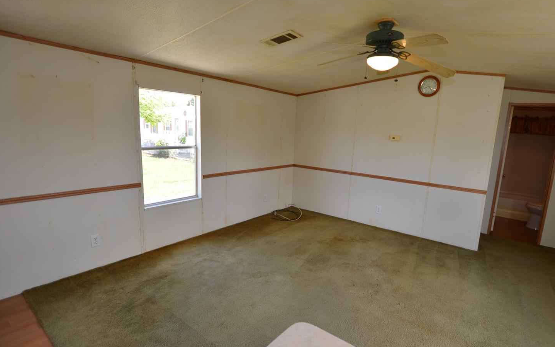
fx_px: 257
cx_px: 295
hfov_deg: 94.2
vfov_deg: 68.0
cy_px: 176
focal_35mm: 17
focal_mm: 10
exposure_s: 1/80
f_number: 4
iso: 100
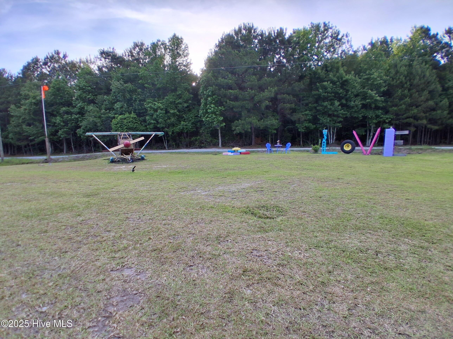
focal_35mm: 17
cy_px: 170
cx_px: 226
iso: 50
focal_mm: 1.4
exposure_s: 1/338
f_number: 2.2
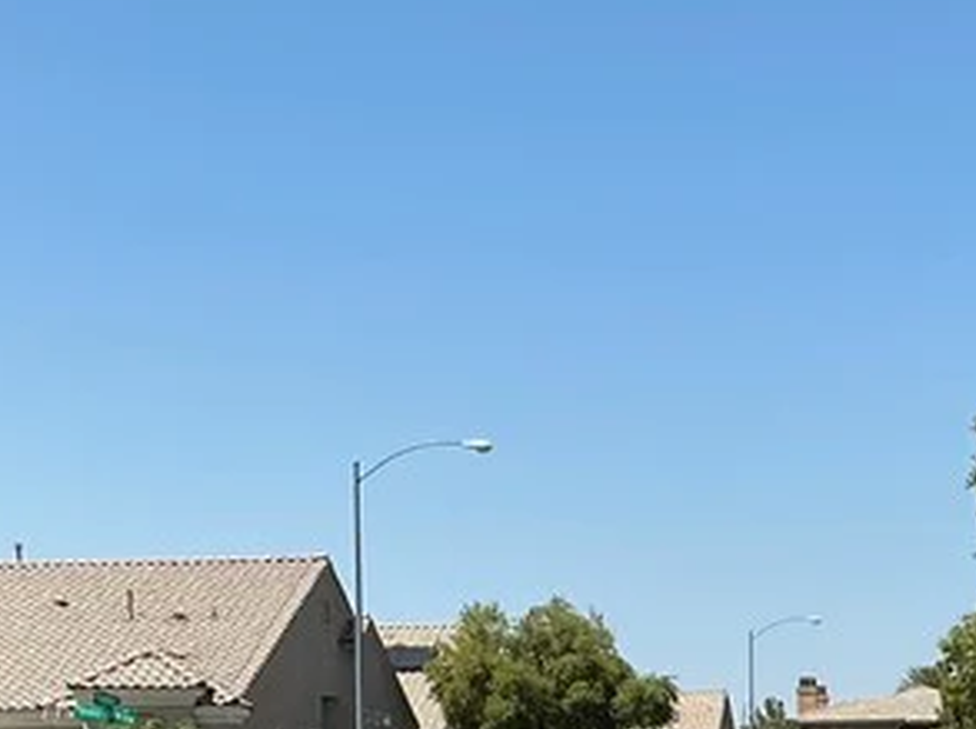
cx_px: 789
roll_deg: -0.1
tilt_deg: +0.2
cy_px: 879
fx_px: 2760
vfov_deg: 14.6
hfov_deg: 19.8
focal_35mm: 98
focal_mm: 3
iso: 25
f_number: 1.8
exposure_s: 1/3125
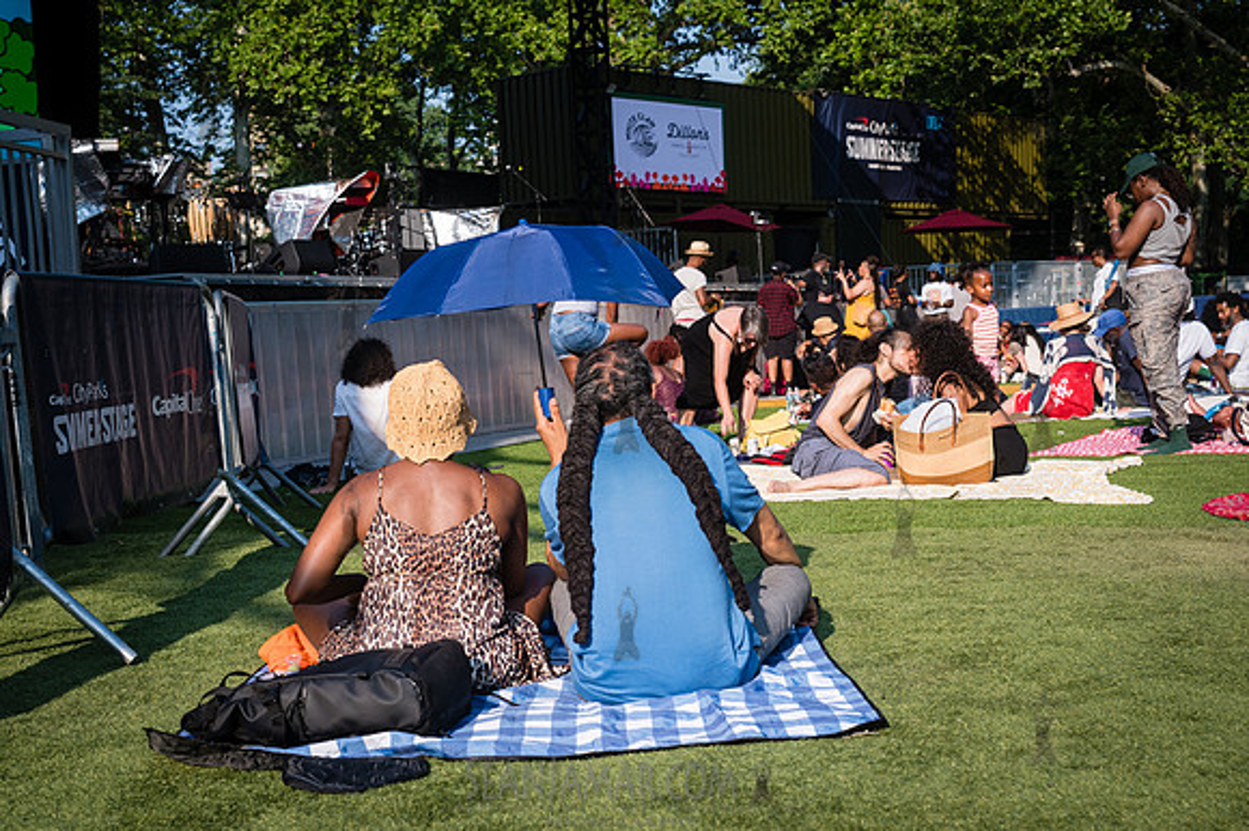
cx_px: 635
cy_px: 483
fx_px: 1661
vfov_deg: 28.1
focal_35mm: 48
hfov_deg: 41.2
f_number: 4.5
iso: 400
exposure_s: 1/1600
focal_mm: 38
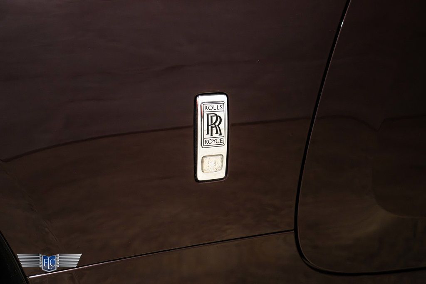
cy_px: 142
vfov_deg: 25.1
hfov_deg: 36.9
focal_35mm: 54
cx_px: 213
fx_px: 639
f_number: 4
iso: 1250
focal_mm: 54
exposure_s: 1/100
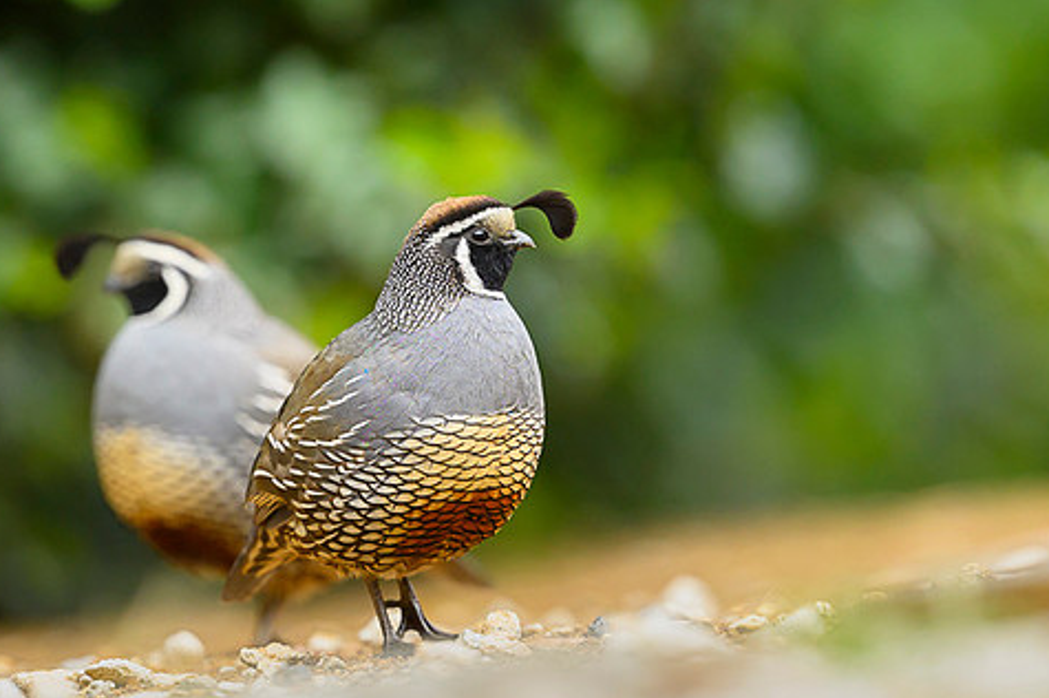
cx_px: 641
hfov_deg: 3.0
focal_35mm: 695
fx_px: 20237
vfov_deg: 2.0
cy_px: 407
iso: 800
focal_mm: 400
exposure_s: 1/400
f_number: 4
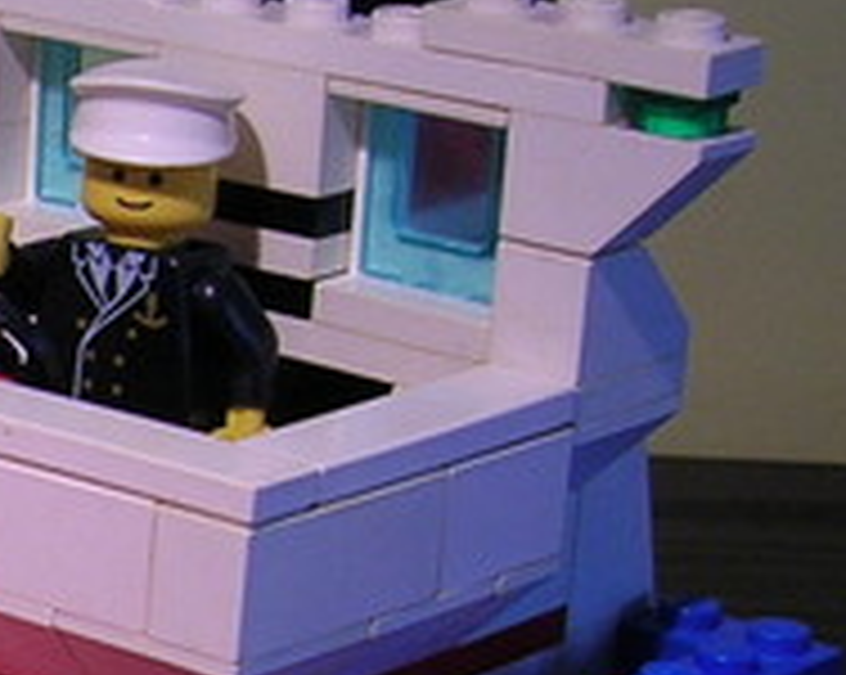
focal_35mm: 159
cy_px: 700
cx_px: -994
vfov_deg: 9.6
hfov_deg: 10.8
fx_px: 3977
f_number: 2.9
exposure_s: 1/11.3
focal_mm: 5.7
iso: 50
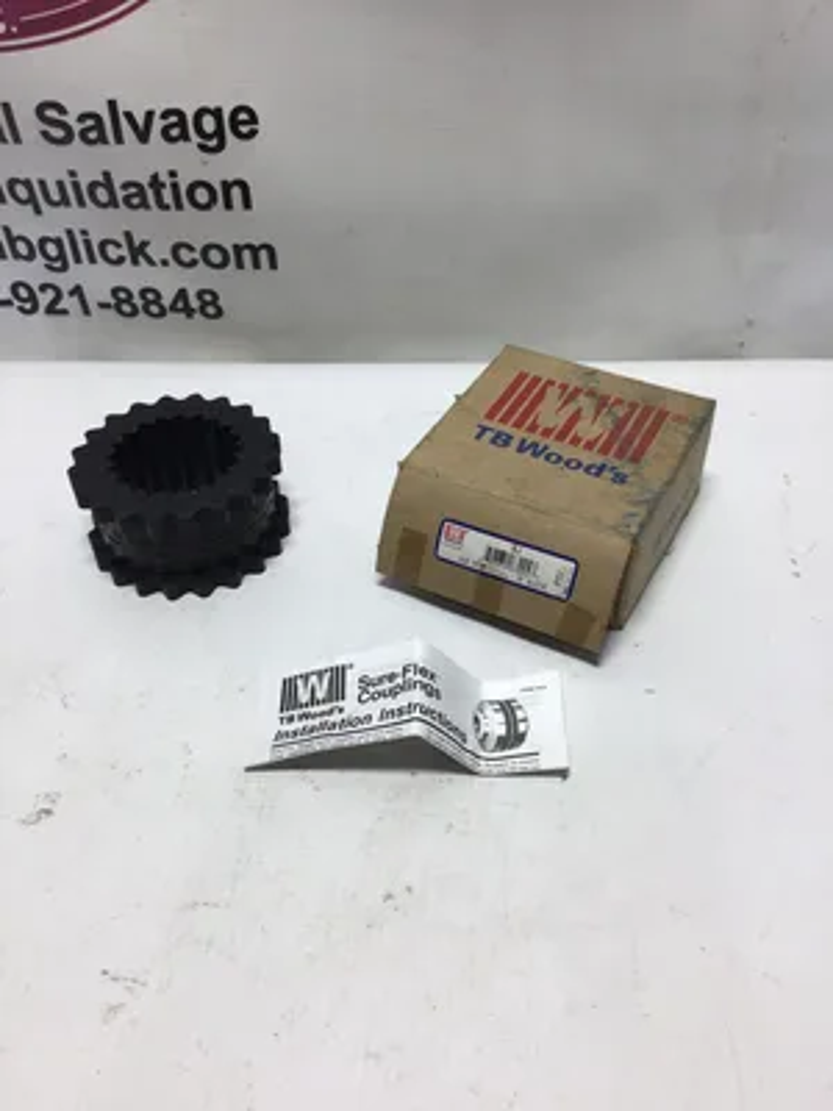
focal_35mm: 31
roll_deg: +2.1
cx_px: 416
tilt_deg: -42.9
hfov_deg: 45.4
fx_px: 995
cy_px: 556
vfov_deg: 58.4
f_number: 2.4
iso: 25
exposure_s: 1/159
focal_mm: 3.3
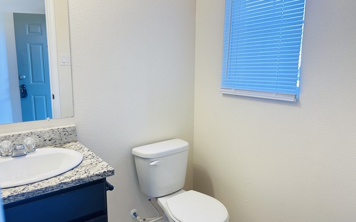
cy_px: 111
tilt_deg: -9.0
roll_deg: -0.1
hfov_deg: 70.4
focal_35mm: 26
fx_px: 252
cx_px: 176
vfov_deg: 47.6
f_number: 1.78
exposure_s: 1/60
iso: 125
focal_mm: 6.86
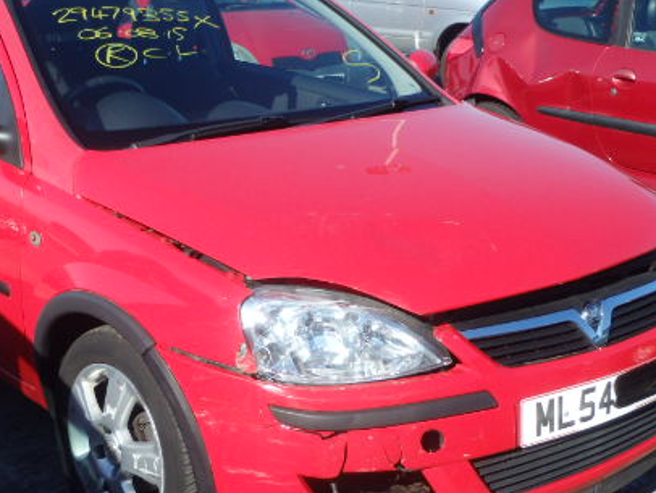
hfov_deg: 30.6
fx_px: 1195
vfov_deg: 23.3
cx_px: 257
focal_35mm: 63
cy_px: 278
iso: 125
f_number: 4.7
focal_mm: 7.3
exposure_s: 1/500
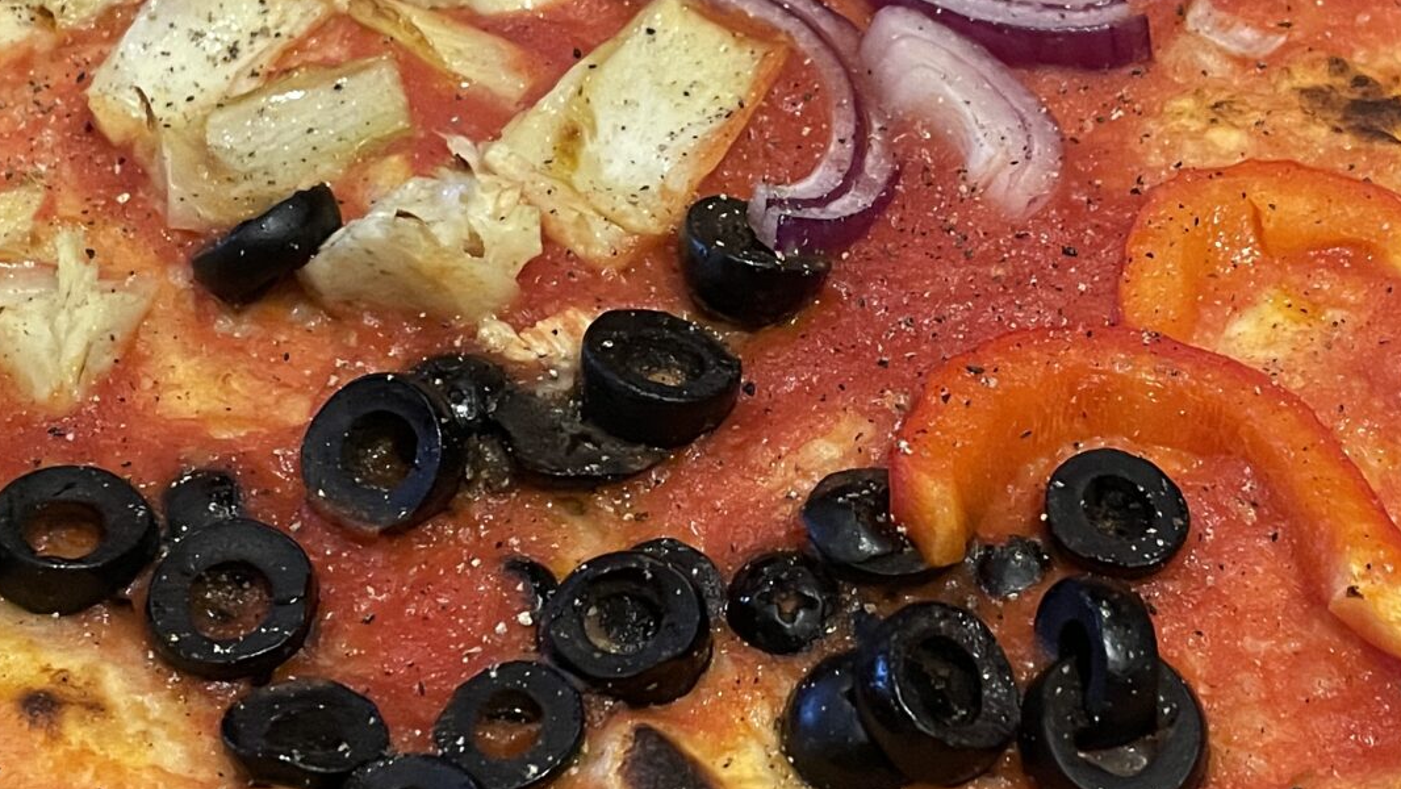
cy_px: 289
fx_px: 2527
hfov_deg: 30.9
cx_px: 825
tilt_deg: -47.8
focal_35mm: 68
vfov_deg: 17.7
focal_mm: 4.2
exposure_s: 1/25
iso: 500
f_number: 1.6
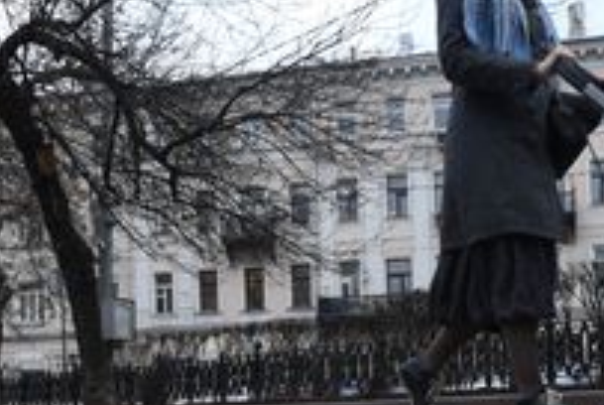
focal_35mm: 55
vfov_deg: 23.9
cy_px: 381
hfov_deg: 36.1
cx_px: 363
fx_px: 924
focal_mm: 16
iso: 800
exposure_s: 1/320
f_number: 4
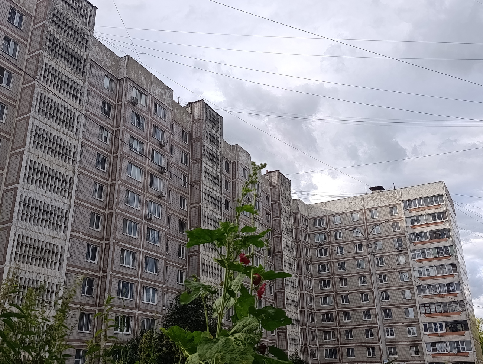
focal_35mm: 35
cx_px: 242
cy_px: 182
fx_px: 489
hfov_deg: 52.6
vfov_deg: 40.8
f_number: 1.7
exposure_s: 1/197
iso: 50
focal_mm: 6.11
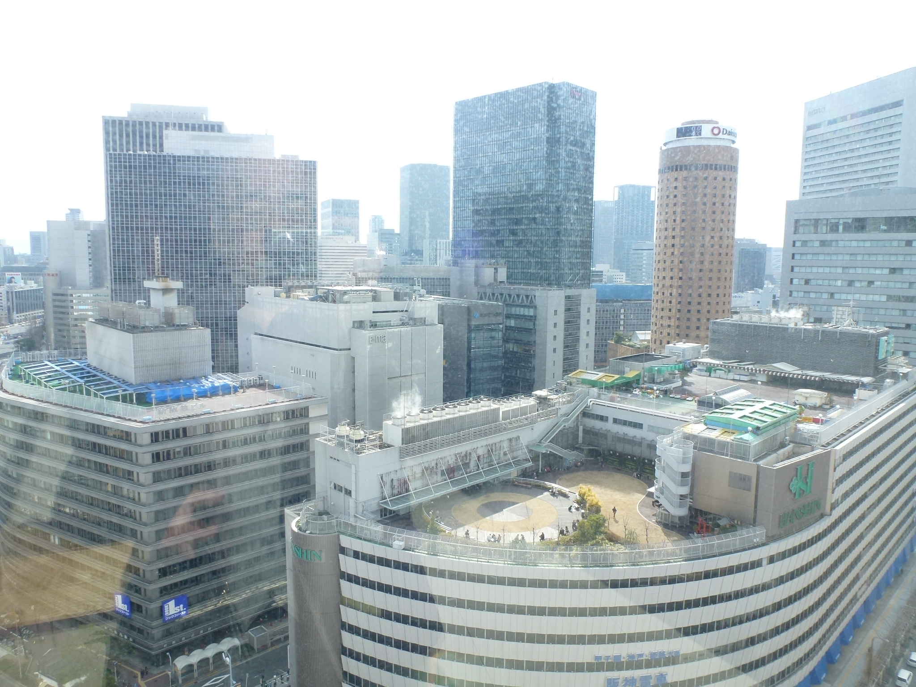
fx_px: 635
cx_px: 458
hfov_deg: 71.6
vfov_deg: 56.8
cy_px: 344
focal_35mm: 24
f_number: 4
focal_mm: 4.3
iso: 100
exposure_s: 1/320
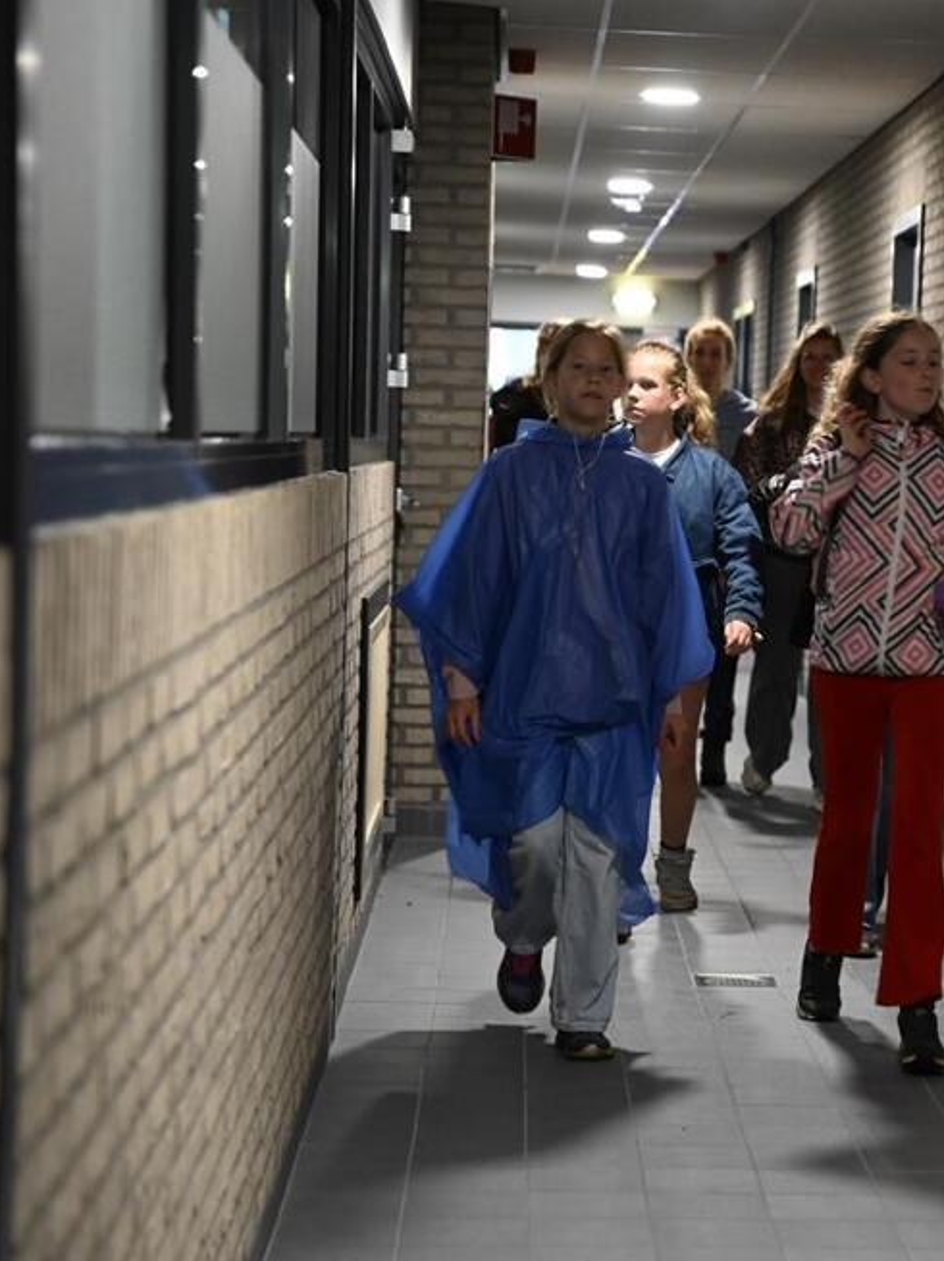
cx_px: 882
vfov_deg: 19.3
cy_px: 633
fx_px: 3711
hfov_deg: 14.3
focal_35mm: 102
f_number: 2.8
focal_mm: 70
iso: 3200
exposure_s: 1/100
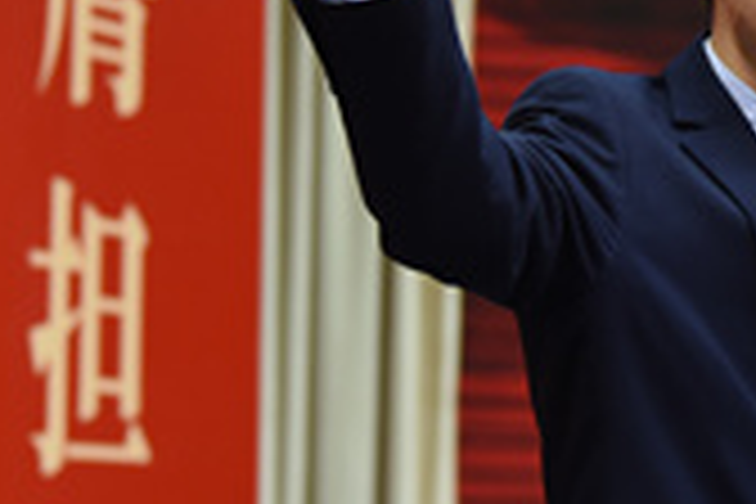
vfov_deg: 5.7
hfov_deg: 8.4
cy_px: 119
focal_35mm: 242
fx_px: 5082
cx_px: 882
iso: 1000
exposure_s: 1/500
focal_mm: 70
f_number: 2.8
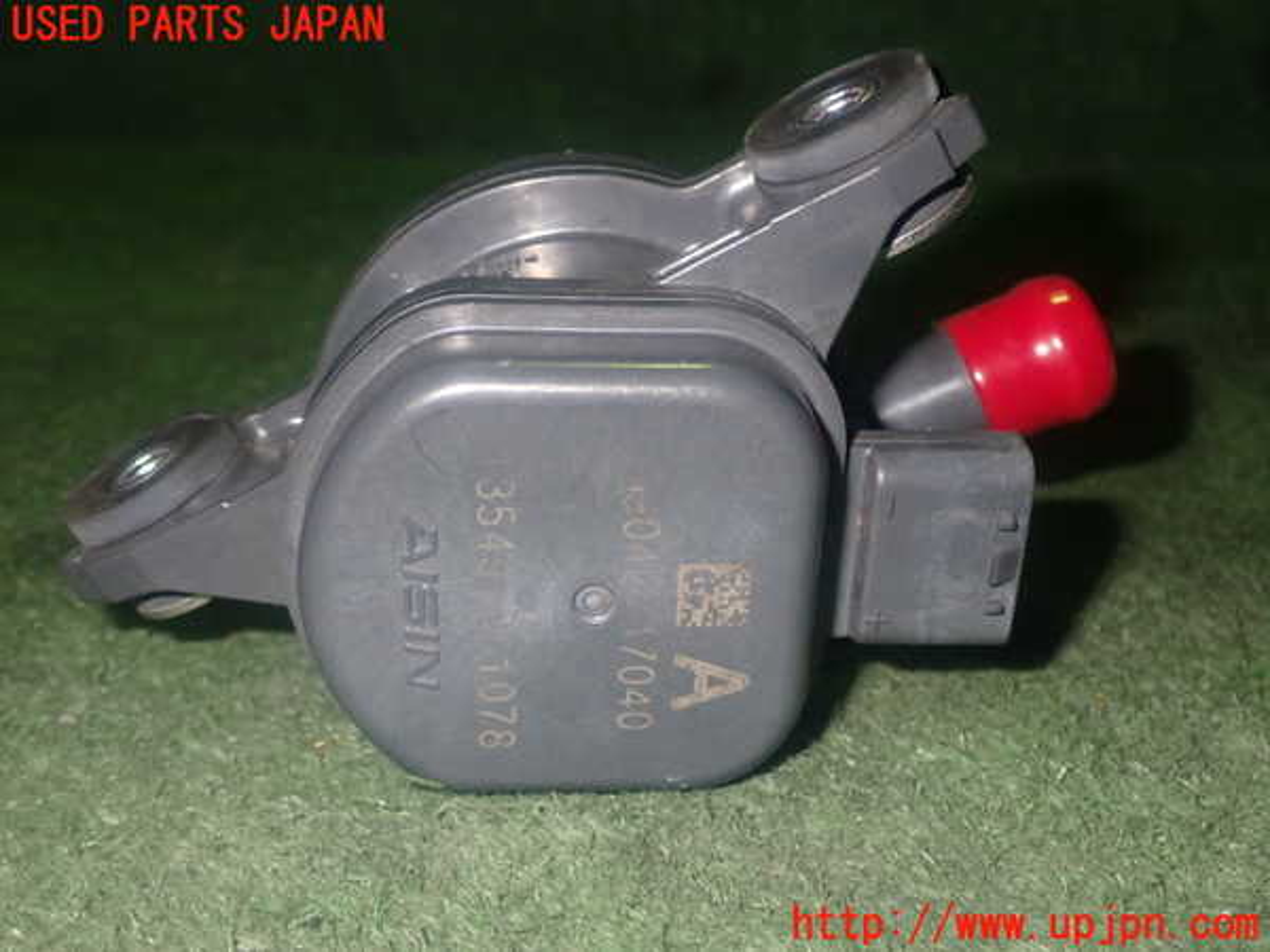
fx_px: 1614
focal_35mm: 44
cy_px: 476
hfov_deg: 42.9
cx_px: 635
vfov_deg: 32.9
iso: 640
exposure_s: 1/40
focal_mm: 7.84
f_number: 9
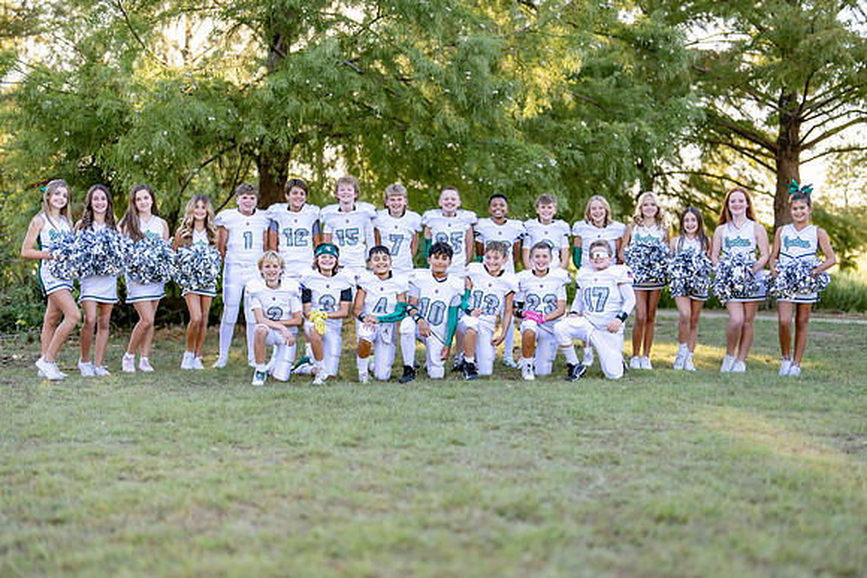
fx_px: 1262
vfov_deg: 25.8
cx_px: 435
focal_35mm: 52
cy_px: 303
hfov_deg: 37.9
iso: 100
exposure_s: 1/1000
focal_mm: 50
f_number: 1.2
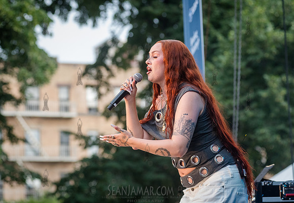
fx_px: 1102
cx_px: 133
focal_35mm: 134
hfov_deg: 15.2
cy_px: 93
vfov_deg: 10.5
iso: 2000
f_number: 4
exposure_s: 1/1000
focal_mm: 120
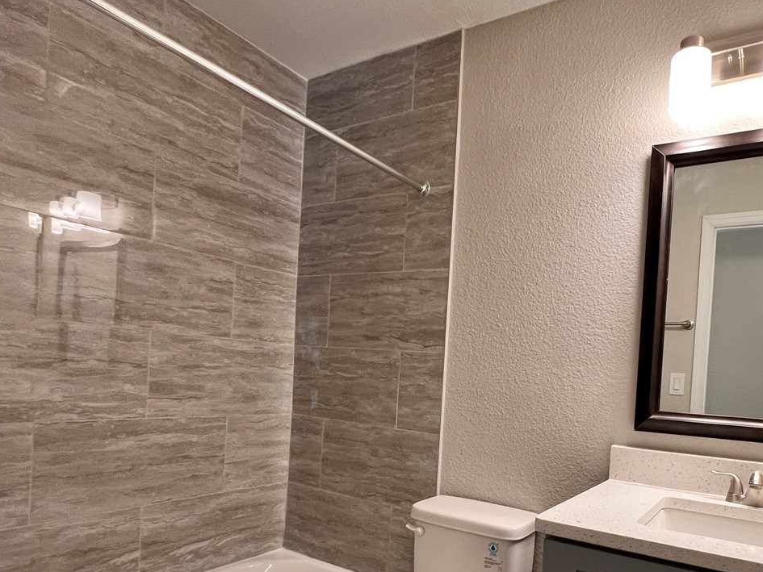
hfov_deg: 74.5
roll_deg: -2.1
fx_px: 485
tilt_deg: -0.6
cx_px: 497
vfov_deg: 59.4
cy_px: 389
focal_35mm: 22
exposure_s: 1/60
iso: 125
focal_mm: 1.57
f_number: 1.8
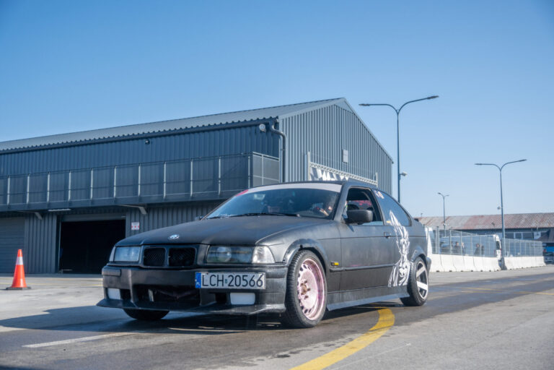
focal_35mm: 44
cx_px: 277
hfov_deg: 45.0
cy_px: 185
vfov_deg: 30.8
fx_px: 669
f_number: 4
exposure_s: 1/1600
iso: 250
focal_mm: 29
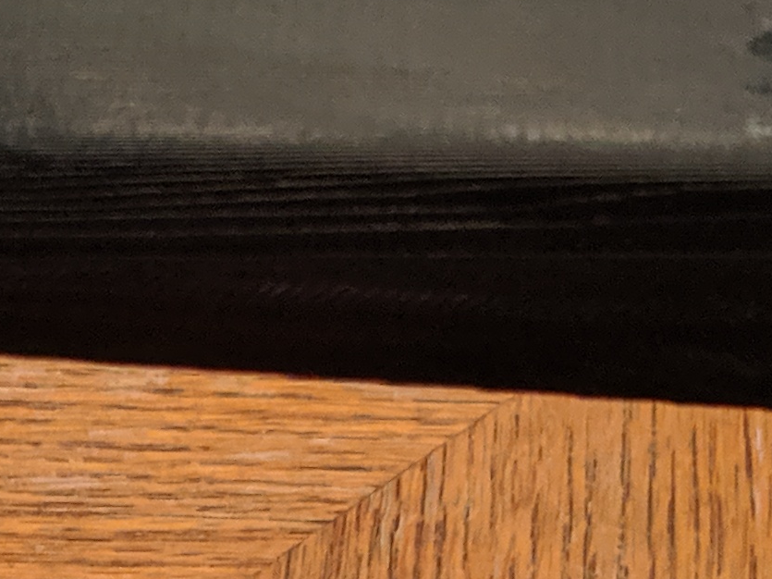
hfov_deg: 15.5
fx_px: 2810
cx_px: 75
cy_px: 965
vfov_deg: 11.1
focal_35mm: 126
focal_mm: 4.67
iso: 1044
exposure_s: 1/30
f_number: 2
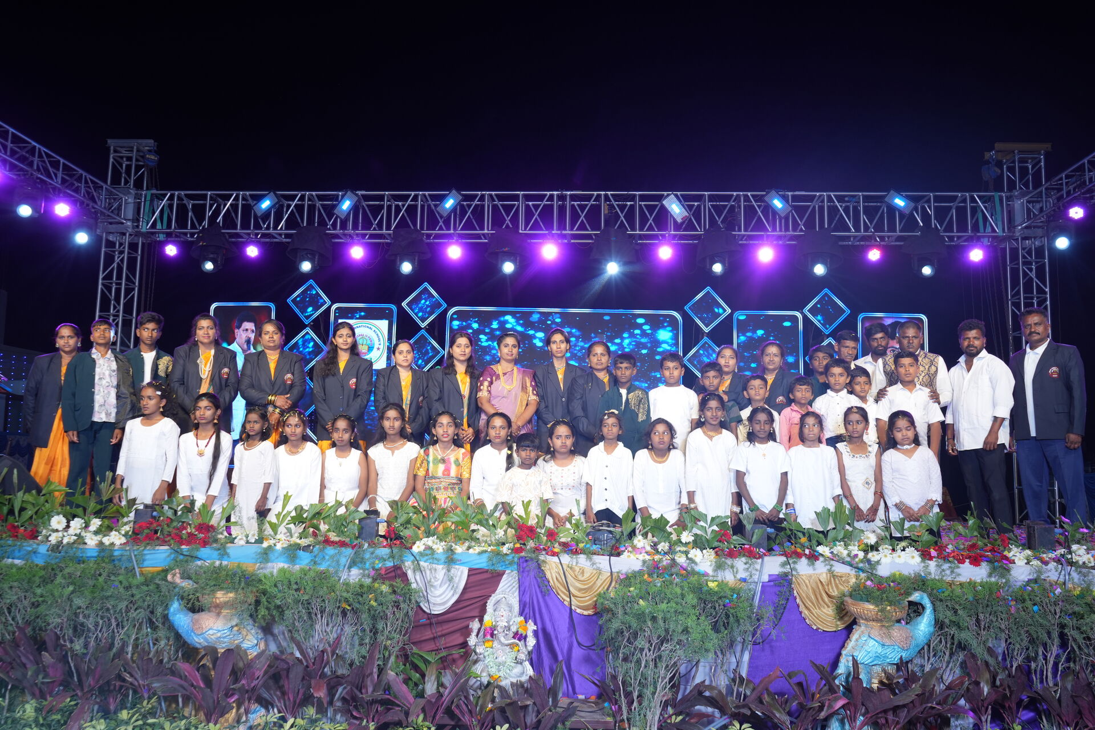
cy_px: 365
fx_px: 852
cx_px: 548
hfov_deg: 65.5
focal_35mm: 28
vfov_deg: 46.4
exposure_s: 1/200
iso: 640
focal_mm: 28
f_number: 6.3
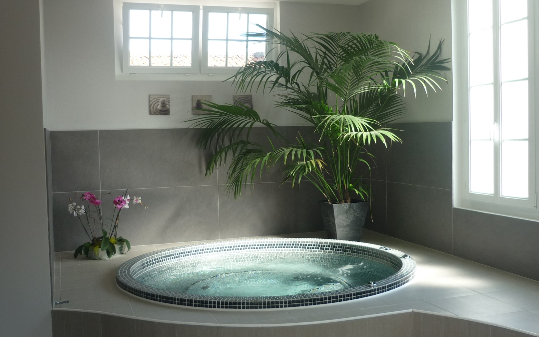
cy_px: 166
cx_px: 273
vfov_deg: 30.5
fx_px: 617
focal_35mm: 42
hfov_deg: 47.2
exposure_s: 1/80
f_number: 2.8
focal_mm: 5.5
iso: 80
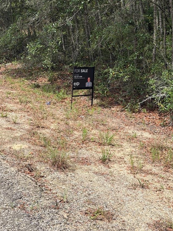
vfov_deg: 28.4
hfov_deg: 21.6
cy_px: 79
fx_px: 453
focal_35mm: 68
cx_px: 78
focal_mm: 6.76
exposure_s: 1/2667
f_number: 1.78
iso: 64
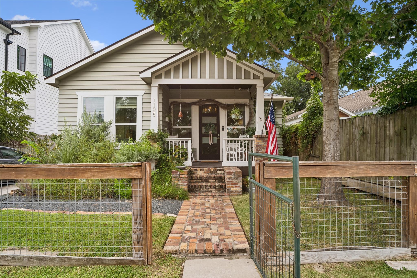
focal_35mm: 18
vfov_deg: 67.4
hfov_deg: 90.0
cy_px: 139
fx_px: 208
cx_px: 208
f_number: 10
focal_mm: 18
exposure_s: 1/60
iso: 640
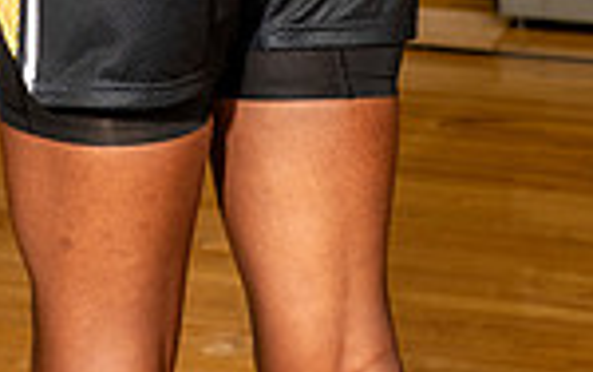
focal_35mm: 177
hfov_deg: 11.8
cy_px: -507
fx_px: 2863
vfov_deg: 7.0
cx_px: 190
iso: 320
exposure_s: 1/320
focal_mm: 58
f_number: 6.3
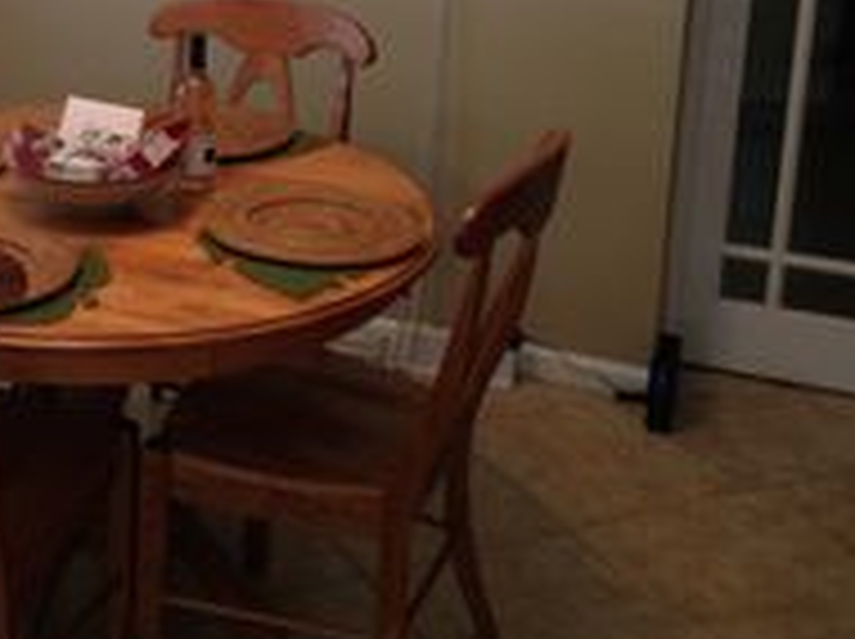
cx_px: 180
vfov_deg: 22.2
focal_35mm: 64
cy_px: 32
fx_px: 1579
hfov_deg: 29.7
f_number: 2.4
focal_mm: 4.13
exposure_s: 1/20
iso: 50
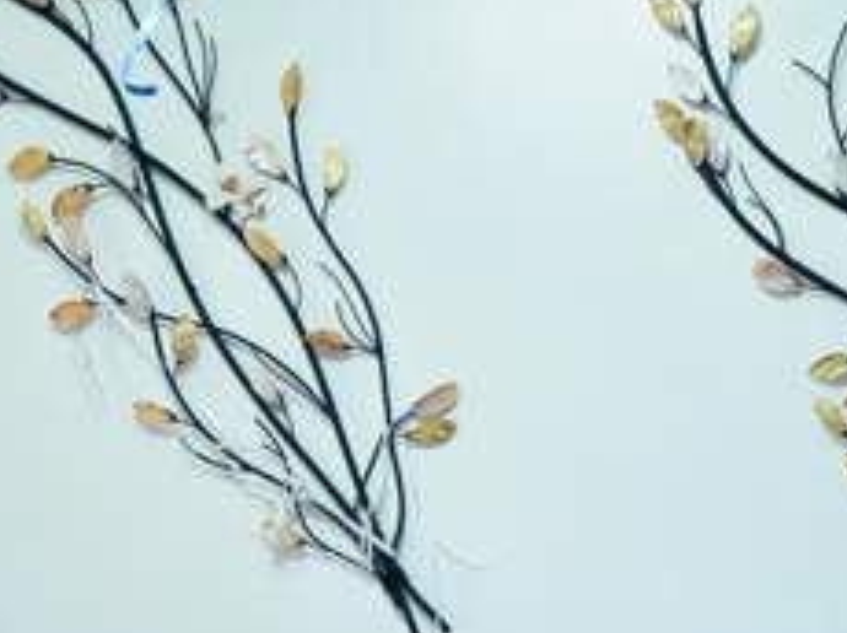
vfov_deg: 17.2
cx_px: 516
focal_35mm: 80
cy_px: 848
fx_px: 1955
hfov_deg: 24.4
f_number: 1.7
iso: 320
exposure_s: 1/120
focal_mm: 6.25
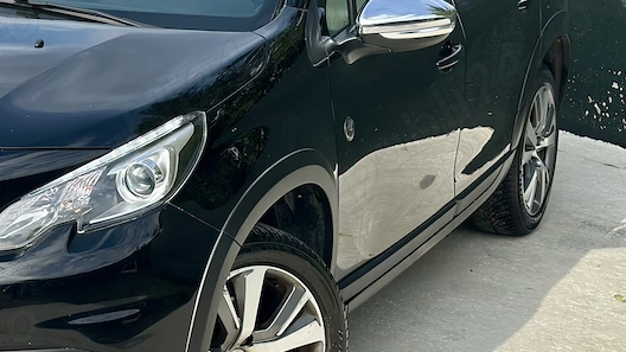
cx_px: 50
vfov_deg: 12.2
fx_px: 1643
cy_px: 120
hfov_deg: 21.1
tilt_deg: -11.3
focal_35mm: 99
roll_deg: -1.0
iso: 100
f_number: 1.78
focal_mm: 6.86
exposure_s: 1/1848
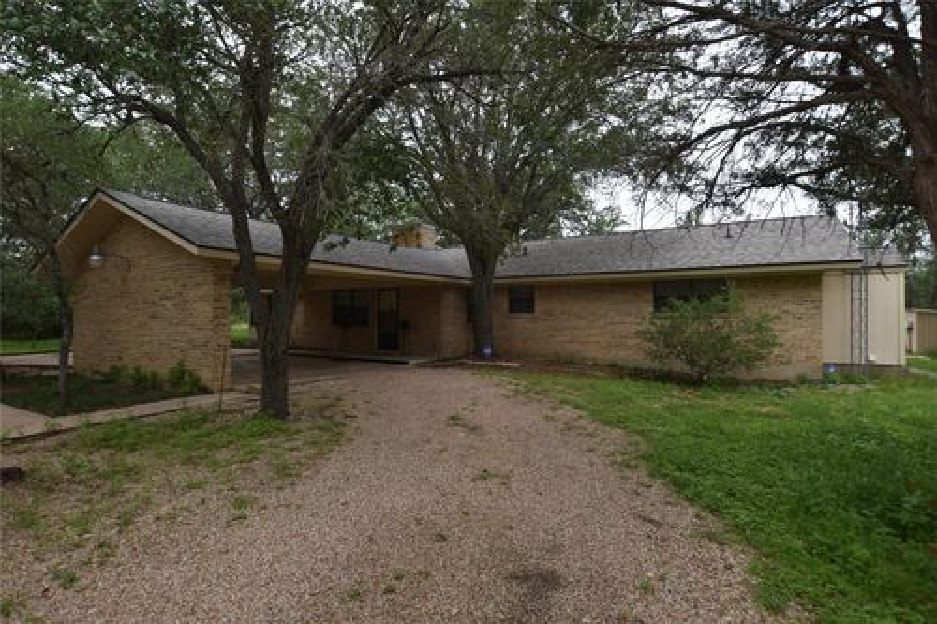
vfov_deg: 67.3
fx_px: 468
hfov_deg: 90.0
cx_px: 468
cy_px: 312
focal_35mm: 18
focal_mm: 12
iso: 100
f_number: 5.6
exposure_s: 1/125
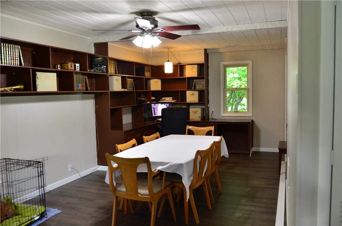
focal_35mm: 30
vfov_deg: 43.4
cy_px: 113
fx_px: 284
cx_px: 171
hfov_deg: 62.1
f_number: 4.5
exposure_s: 1/13
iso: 400
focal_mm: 20
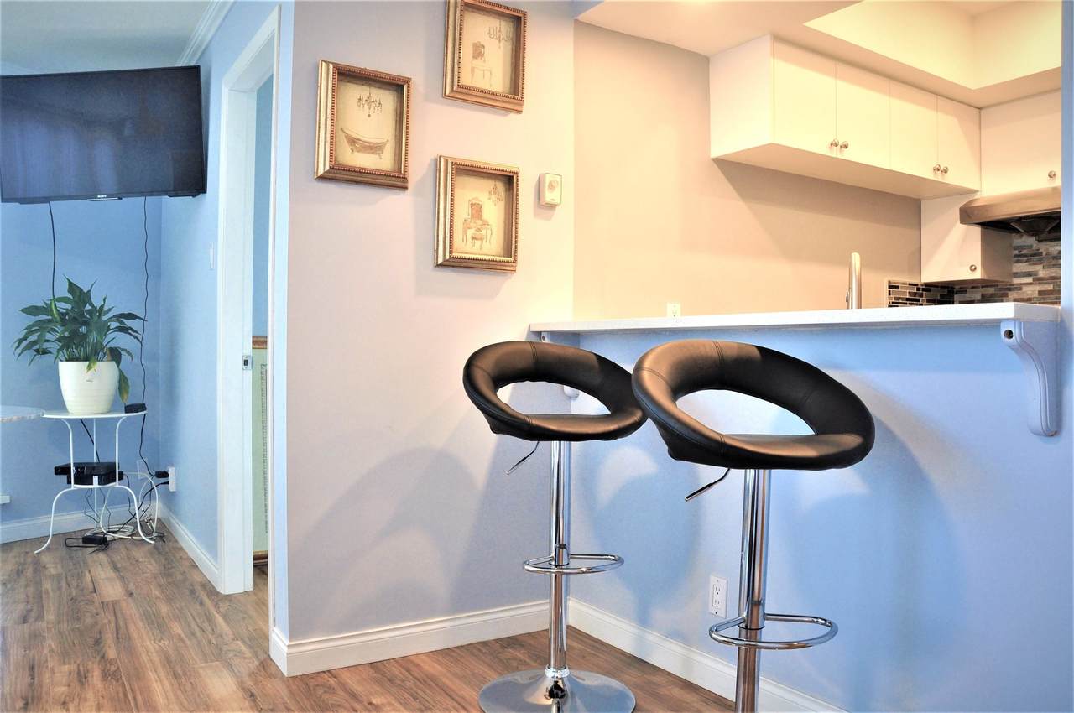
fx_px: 804
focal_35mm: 27
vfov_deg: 47.8
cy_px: 356
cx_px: 537
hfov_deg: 67.4
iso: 400
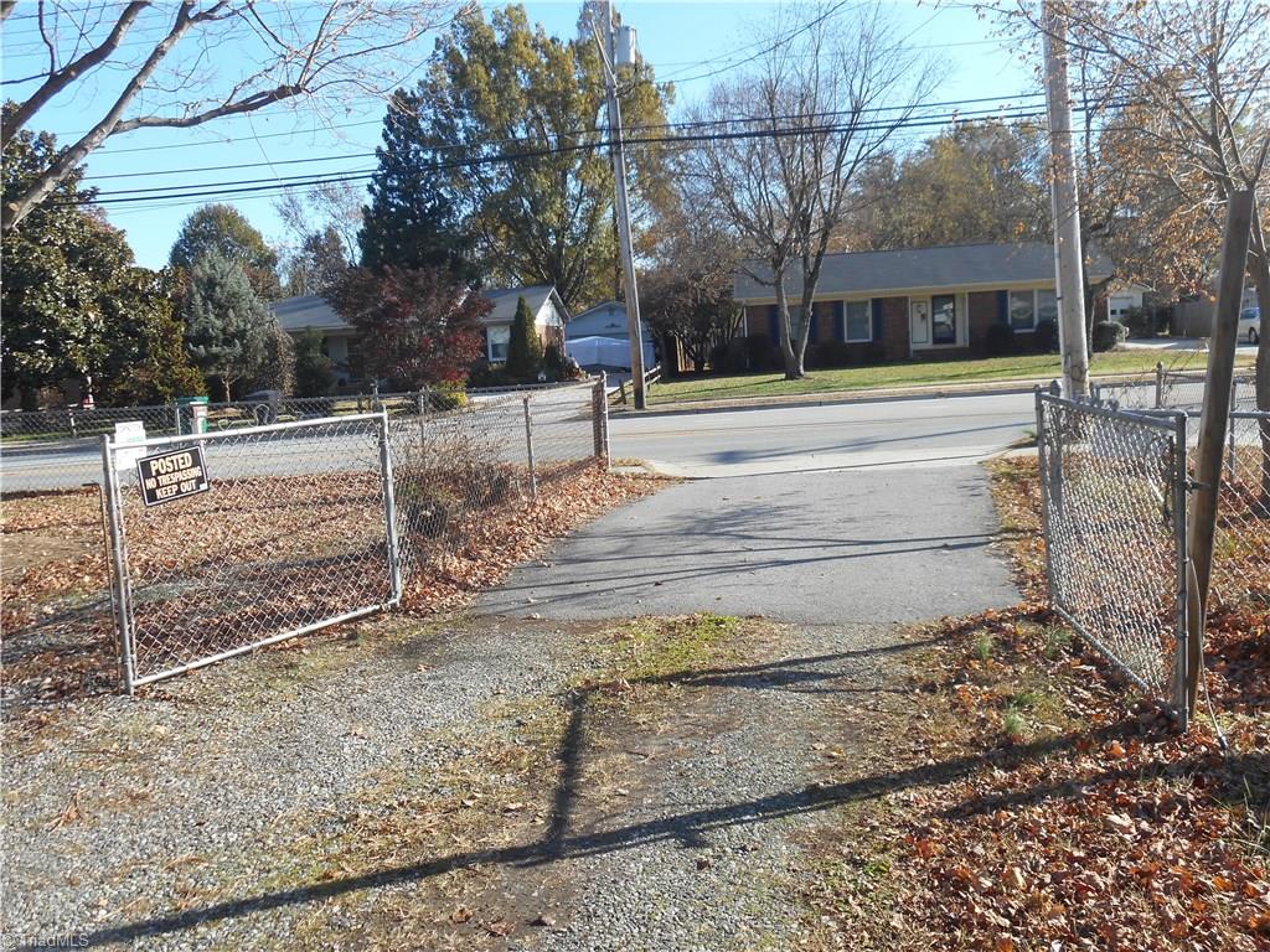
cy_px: 476
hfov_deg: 61.7
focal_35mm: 29
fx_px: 1064
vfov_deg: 48.2
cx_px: 635
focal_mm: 5.2
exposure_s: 1/250
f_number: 4
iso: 80
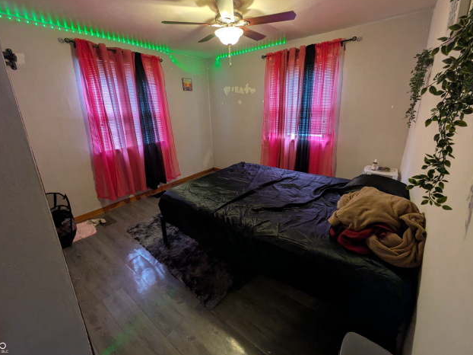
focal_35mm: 15
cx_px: 237
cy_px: 167
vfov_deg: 81.6
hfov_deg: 98.2
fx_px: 205
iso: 116
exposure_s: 1/24
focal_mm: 1.83
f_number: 2.2
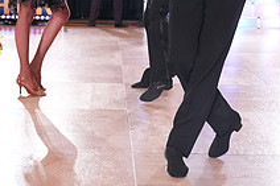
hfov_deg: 21.9
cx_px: 119
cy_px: -43
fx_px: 723
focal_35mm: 93
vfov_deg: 14.2
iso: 3200
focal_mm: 34
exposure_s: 1/500
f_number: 4
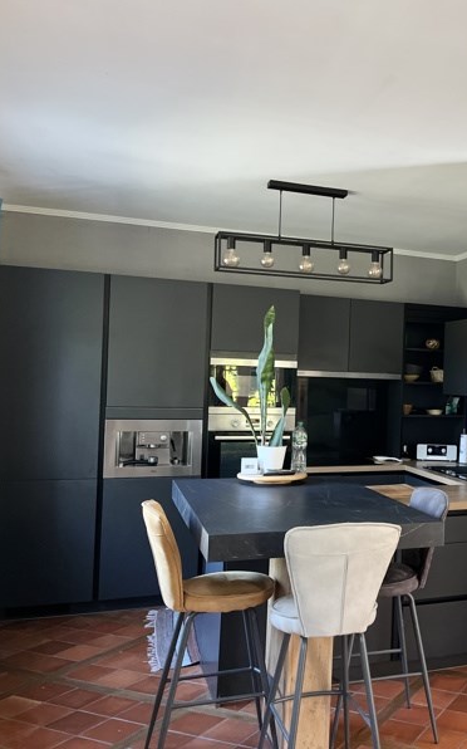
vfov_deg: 52.8
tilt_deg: +0.7
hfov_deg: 31.5
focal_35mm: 37
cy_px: 373
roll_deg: -1.5
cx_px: 480
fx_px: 754
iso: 125
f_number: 1.6
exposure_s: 1/100
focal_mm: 5.1
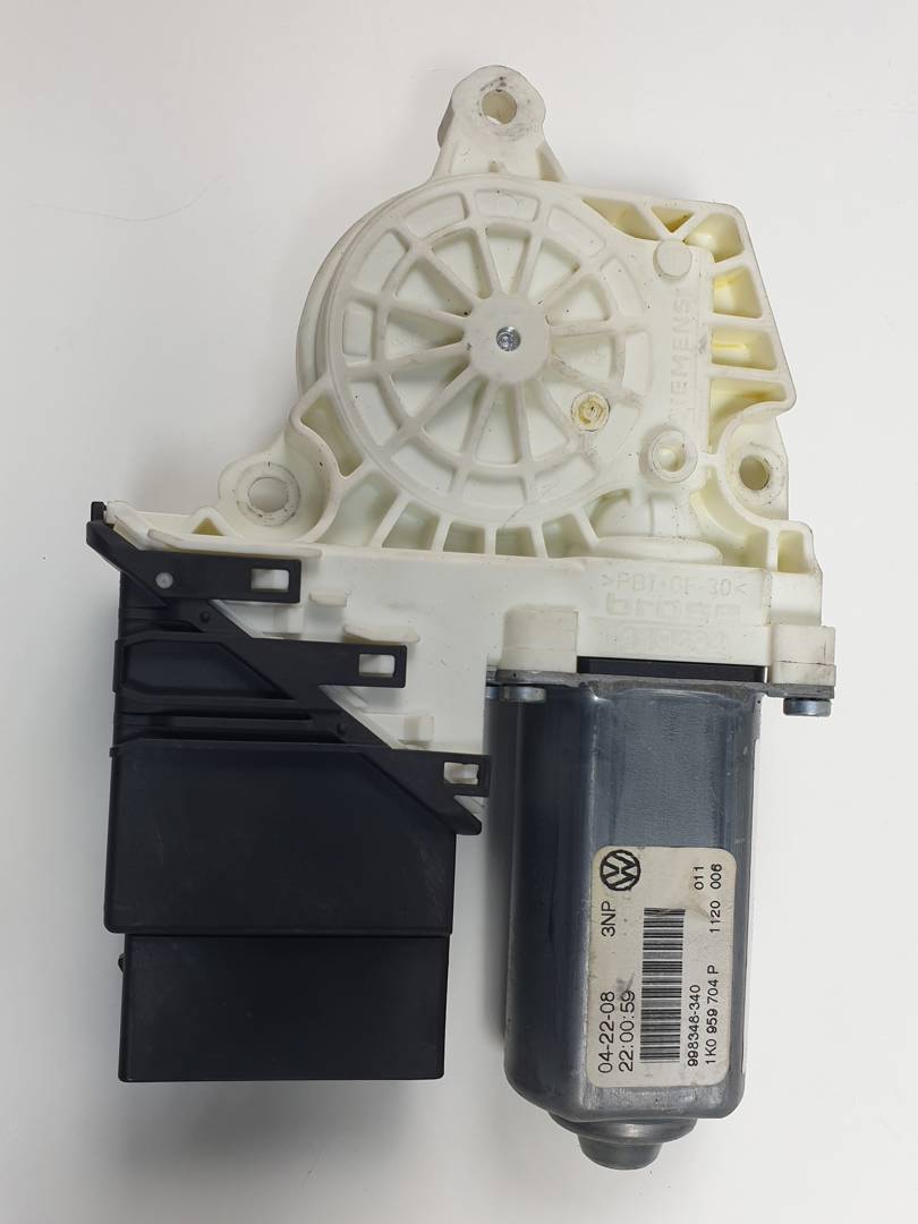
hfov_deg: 53.1
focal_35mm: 26
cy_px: 612
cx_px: 459
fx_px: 919
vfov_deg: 67.3
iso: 50
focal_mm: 4.3
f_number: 2.4
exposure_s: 1/132
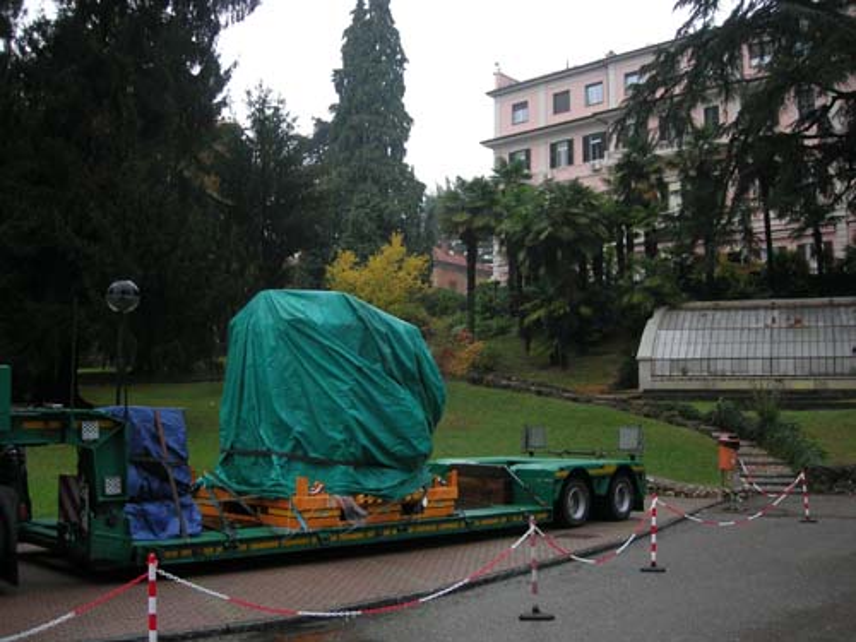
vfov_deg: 37.7
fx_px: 940
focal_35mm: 38
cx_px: 428
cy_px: 321
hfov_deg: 49.0
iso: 64
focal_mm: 7.8
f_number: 2.8
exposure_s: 1/40.7
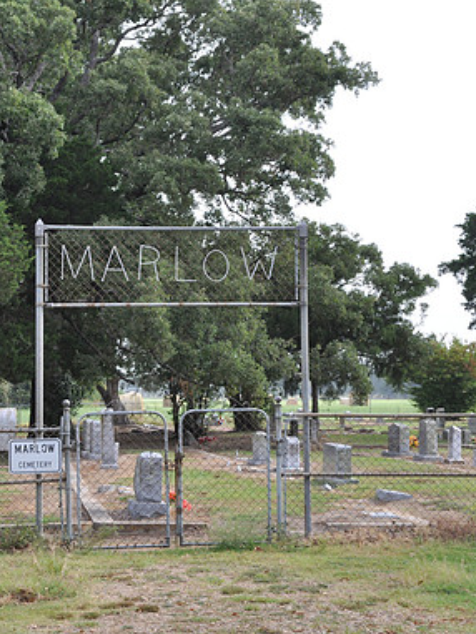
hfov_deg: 16.1
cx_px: 176
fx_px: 1686
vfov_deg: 21.3
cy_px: 319
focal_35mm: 92
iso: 200
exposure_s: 1/125
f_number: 11
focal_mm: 42
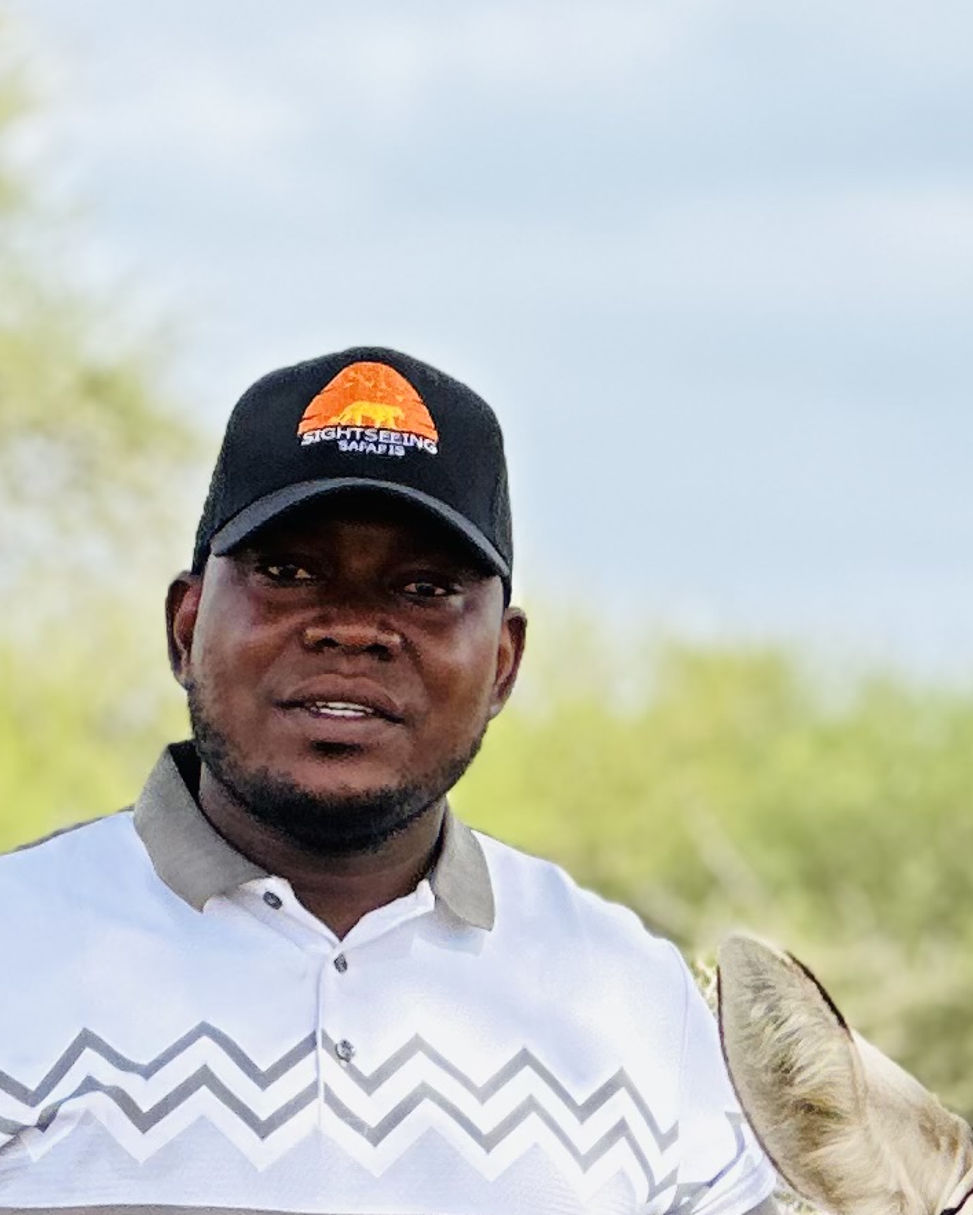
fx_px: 12340
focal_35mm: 343
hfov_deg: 4.5
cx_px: 405
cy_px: 1962
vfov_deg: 5.6
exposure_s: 1/228
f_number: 2.8
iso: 25
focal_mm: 9
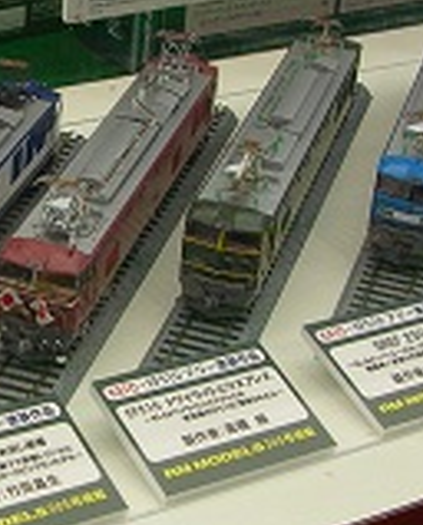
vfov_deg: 18.0
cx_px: -107
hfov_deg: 14.1
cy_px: 196
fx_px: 1652
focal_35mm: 106
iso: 50
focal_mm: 5.8
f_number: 2.8
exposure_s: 1/24.2
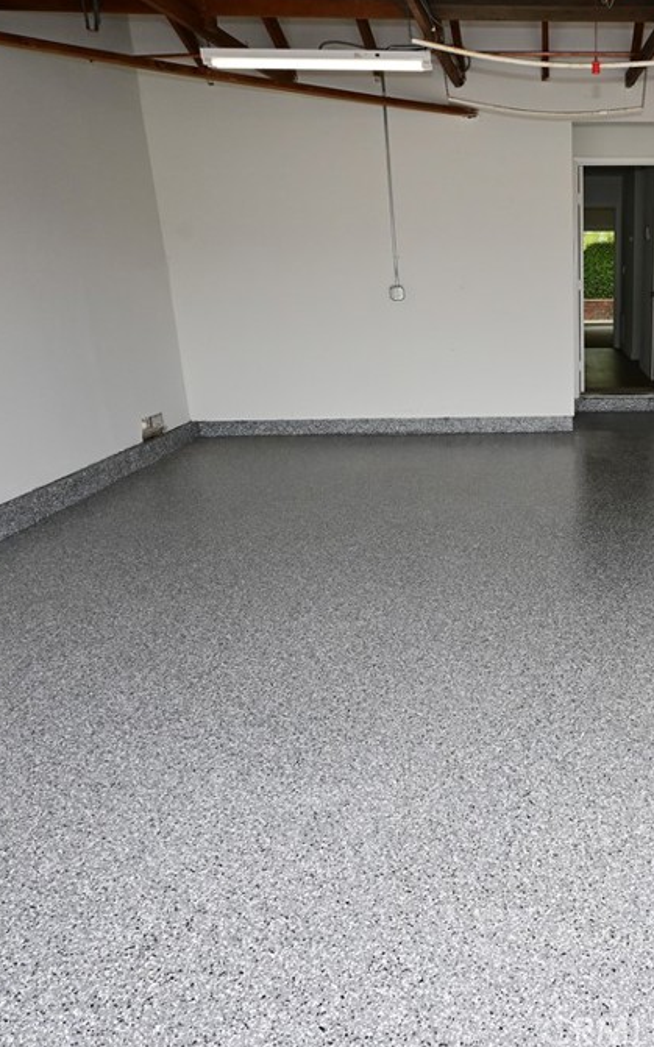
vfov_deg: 66.5
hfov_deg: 41.3
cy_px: 520
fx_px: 799
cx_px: 579
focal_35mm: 28
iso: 560
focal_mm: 12
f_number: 11
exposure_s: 1/125
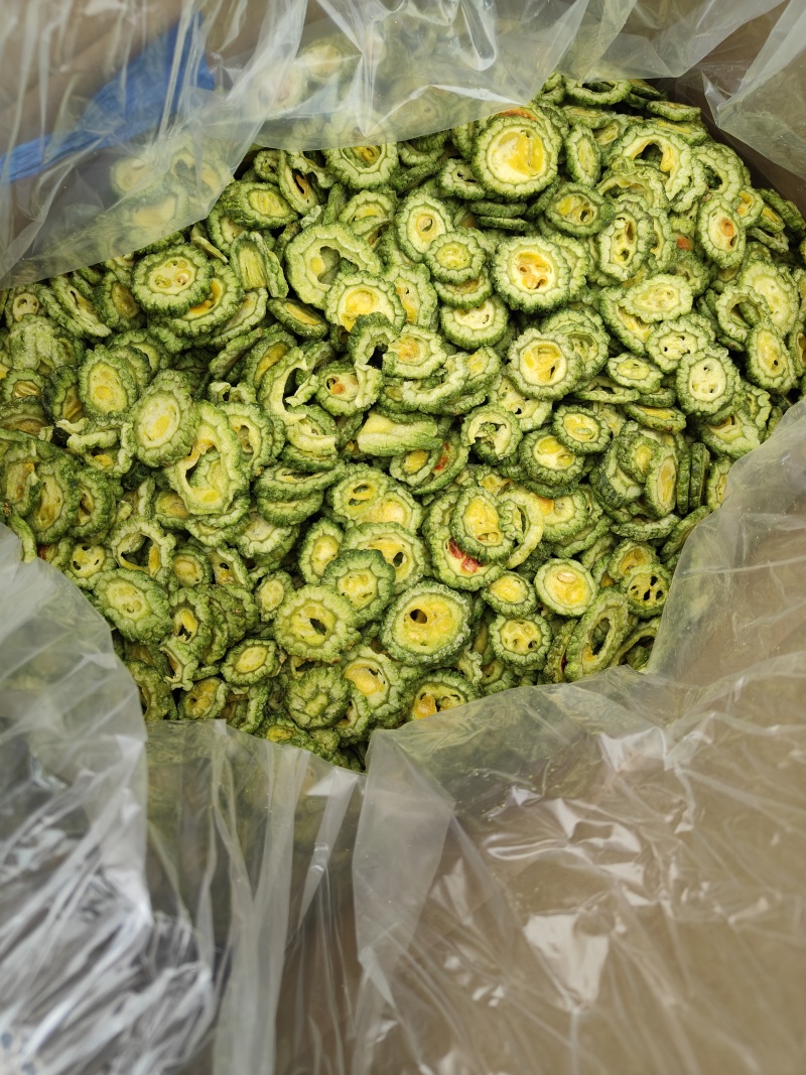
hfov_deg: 56.8
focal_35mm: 24
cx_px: 403
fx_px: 745
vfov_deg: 71.6
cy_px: 538
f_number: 1.8
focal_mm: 5.59
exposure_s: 1/100
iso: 64
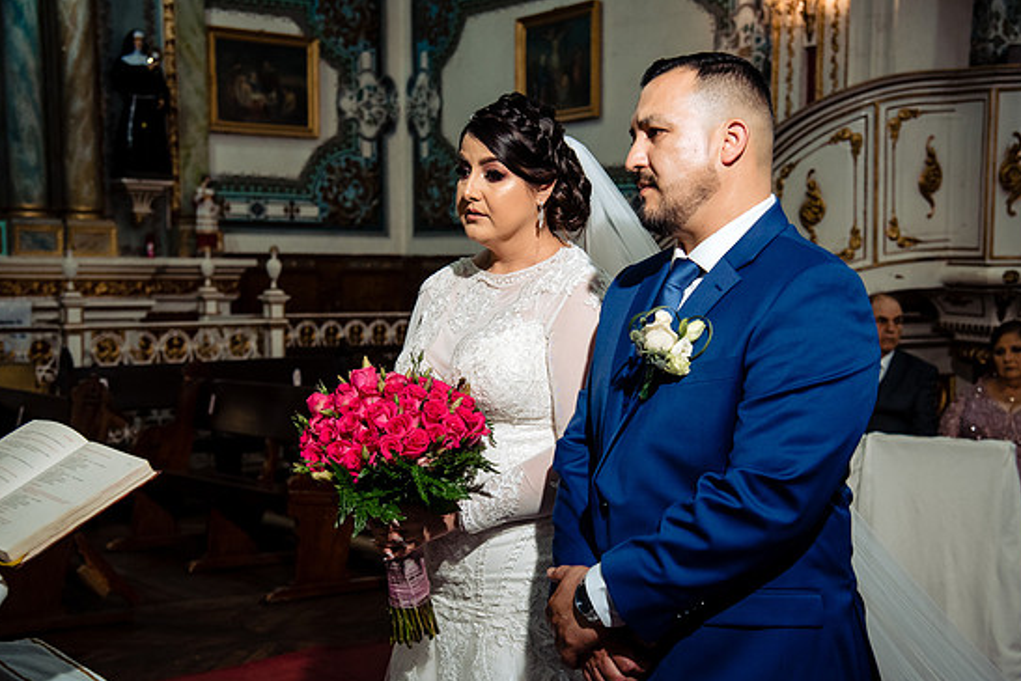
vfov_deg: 25.5
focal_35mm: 53
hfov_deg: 37.5
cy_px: 359
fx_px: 1503
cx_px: 528
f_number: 5
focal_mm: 50
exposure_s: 1/125
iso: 2000
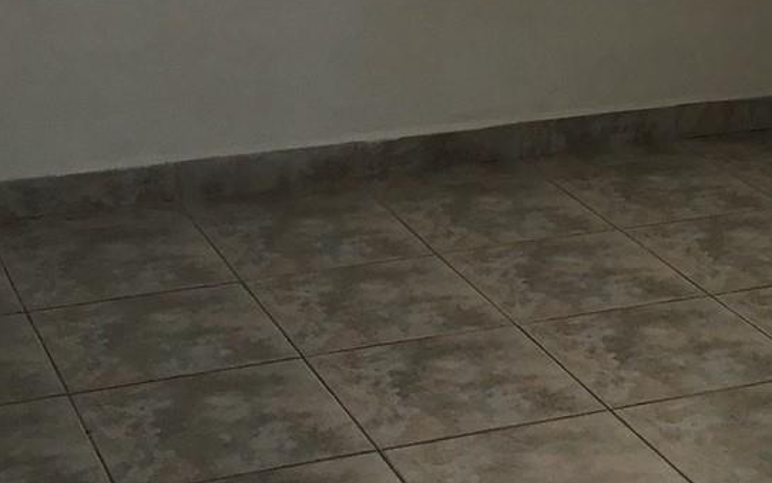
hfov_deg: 21.3
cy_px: -28
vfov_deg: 13.3
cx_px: 546
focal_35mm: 97
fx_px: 2041
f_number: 2.4
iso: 25
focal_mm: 3.3
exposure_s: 1/143
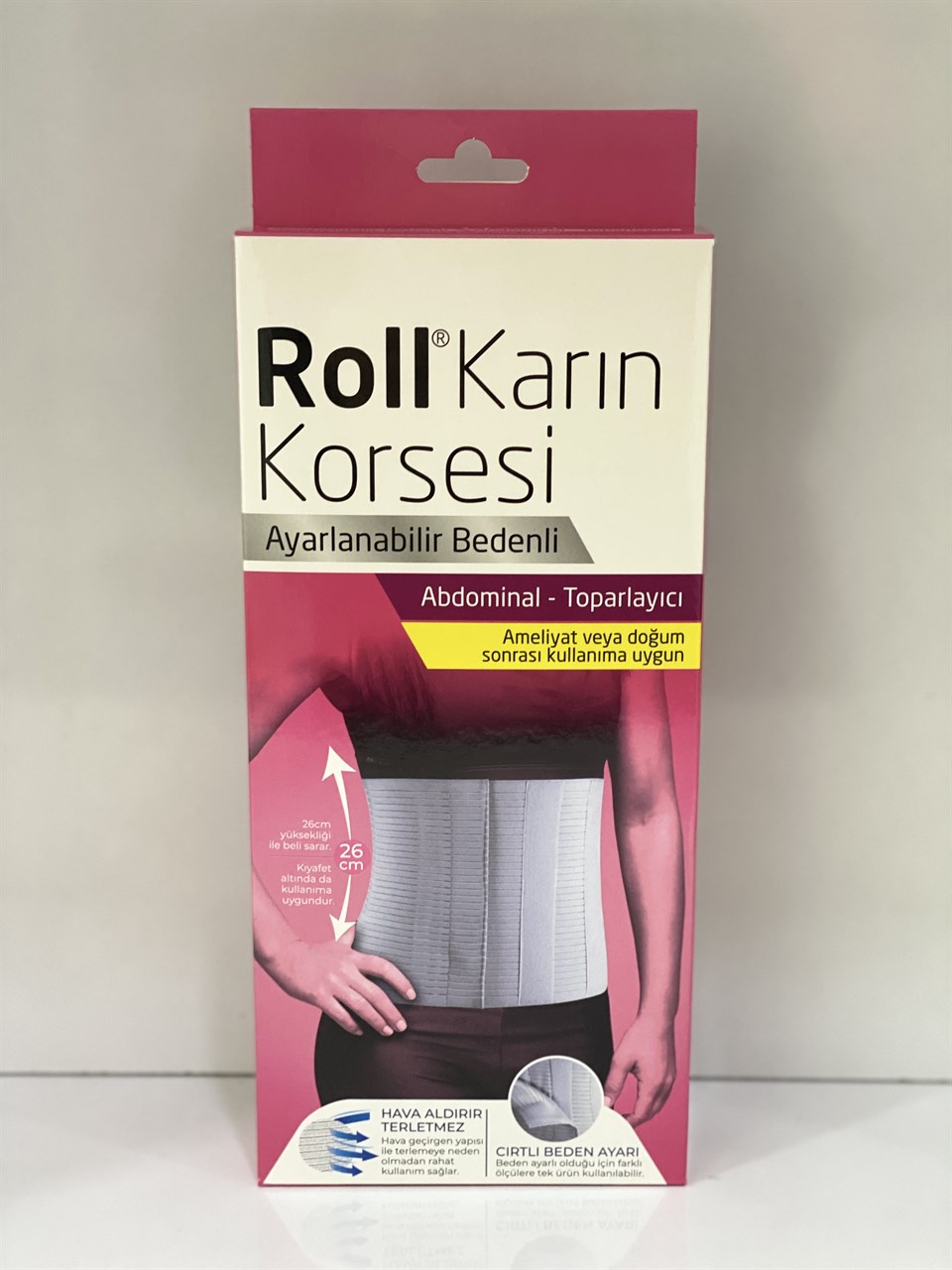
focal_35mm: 52
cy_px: 635
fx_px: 1907
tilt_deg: -11.9
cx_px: 476
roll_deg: -0.2
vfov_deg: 36.8
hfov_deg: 28.0
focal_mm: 6
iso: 200
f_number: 2
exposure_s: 1/40
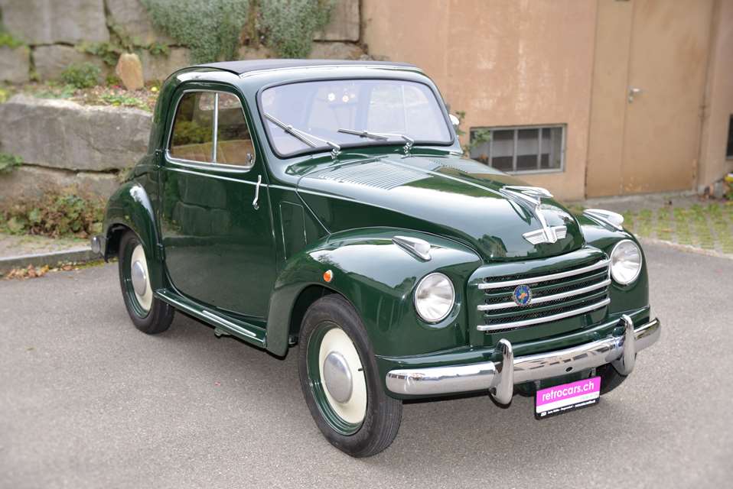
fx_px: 1019
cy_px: 244
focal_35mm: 50
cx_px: 366
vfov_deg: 27.0
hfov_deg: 39.6
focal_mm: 50
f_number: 4
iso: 280
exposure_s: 1/125
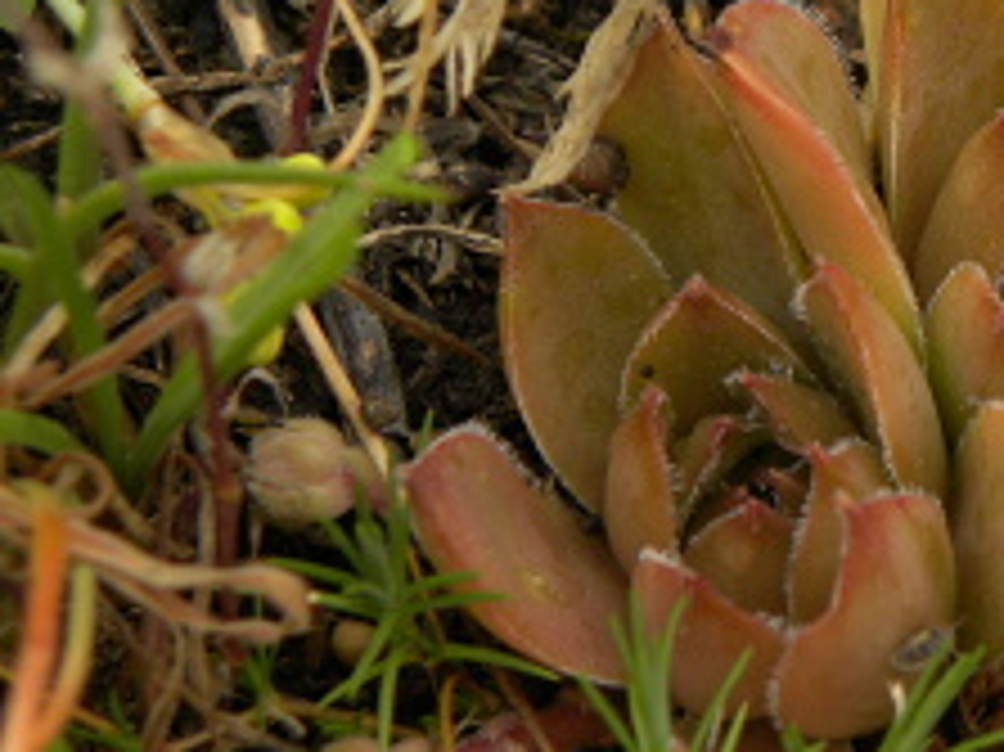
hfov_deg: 15.5
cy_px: 212
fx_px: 3624
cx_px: 1031
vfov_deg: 11.8
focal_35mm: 125
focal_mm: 10.3
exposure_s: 1/100
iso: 64
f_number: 3.5
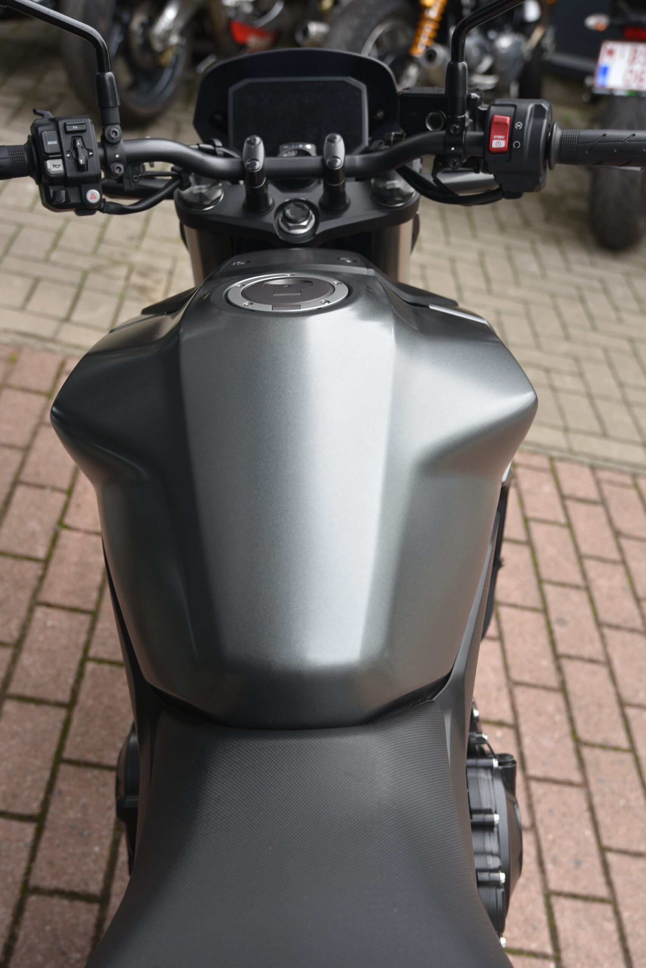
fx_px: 1183
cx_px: 323
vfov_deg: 44.5
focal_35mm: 44
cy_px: 484
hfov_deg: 30.5
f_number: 4.5
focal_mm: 44
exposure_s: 1/80
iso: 100
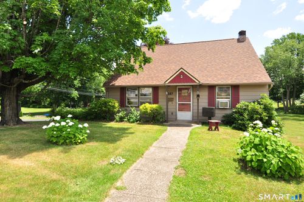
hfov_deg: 92.5
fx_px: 145
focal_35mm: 17
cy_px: 101
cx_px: 152
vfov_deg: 69.5
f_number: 8
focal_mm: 11.5
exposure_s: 1/250
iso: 320
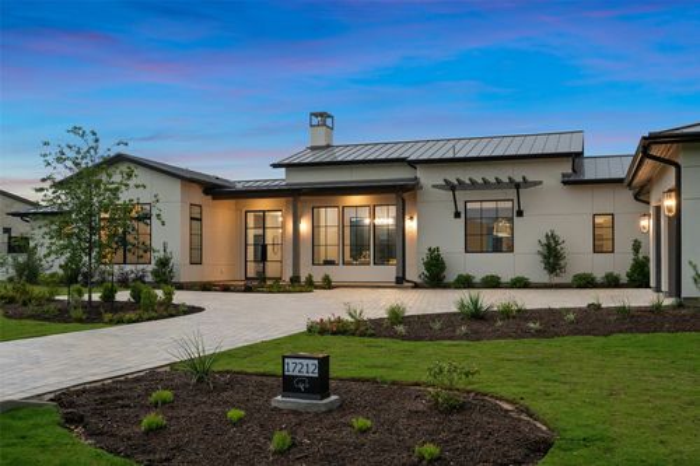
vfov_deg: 37.8
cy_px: 233
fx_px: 680
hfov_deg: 54.5
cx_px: 350
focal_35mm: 35
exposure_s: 1/160
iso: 3200
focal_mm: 35
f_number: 4
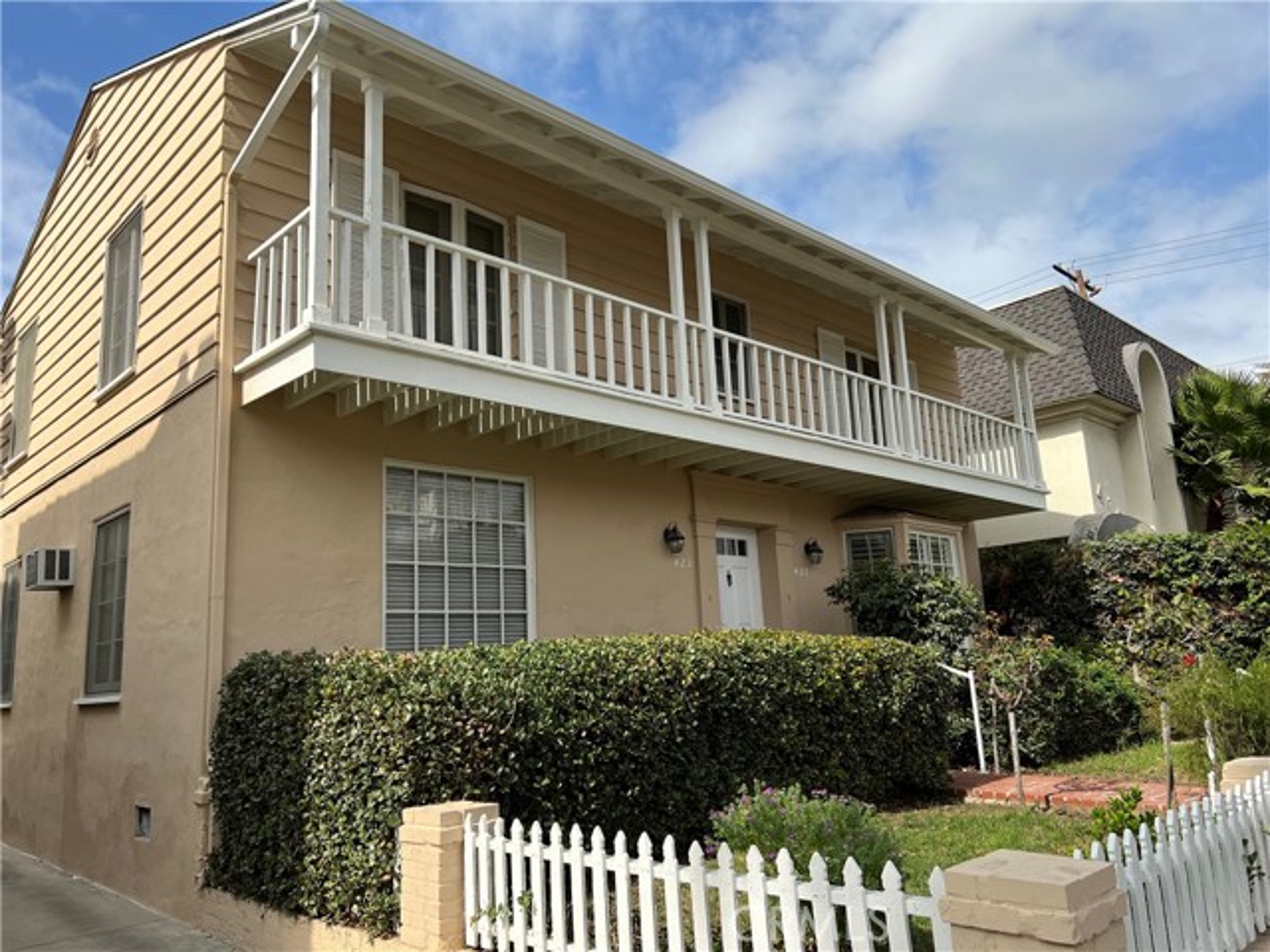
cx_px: 635
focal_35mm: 26
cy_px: 476
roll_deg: +3.1
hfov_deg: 67.3
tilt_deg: +10.7
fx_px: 954
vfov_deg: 53.1
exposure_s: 1/3968
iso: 50
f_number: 1.5
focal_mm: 5.7
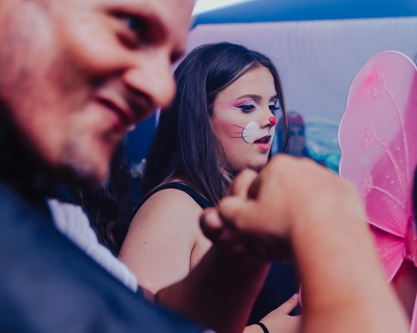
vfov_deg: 21.0
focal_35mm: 73
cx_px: 297
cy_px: 134
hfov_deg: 25.8
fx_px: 901
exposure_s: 1/60
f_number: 2.8
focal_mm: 31
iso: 320
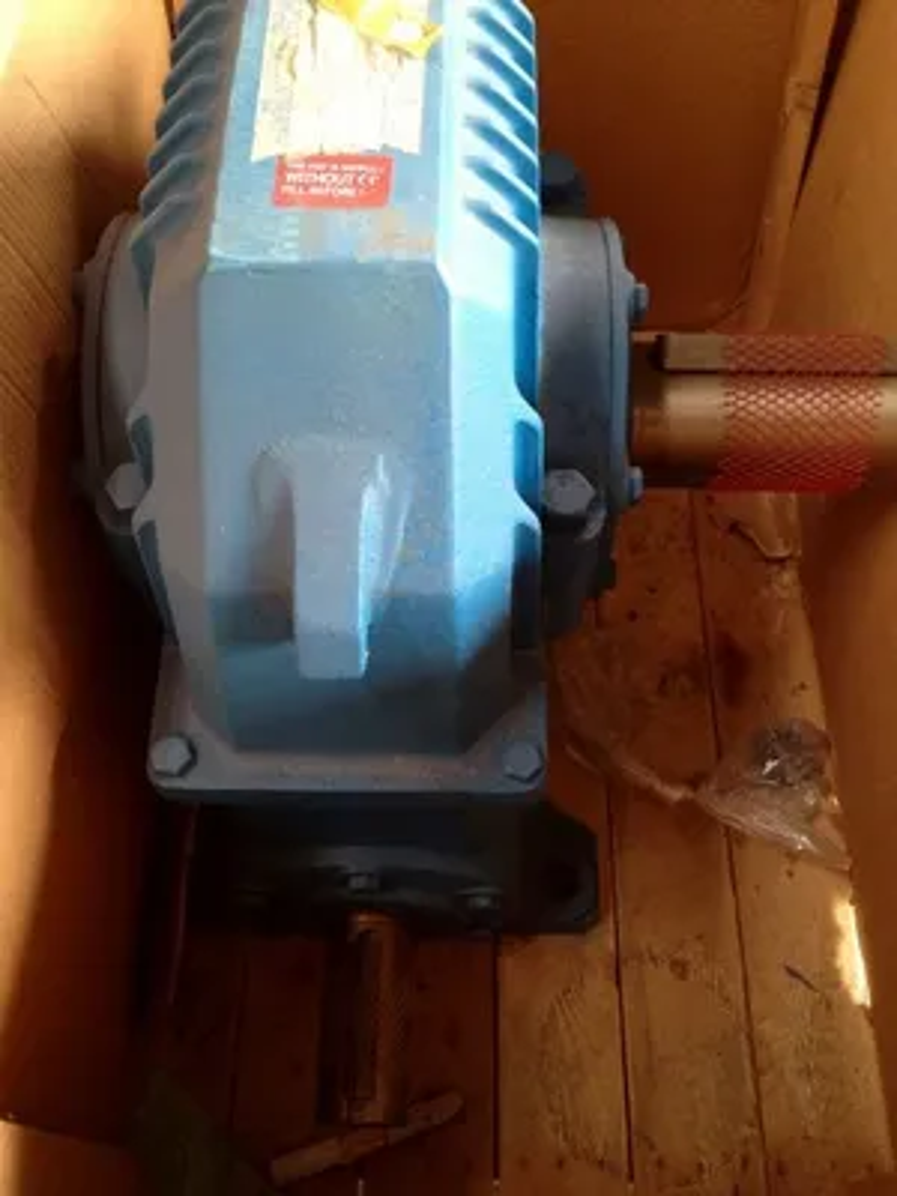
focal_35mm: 35
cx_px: 448
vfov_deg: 52.6
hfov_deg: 40.7
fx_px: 1209
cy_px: 598
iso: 200
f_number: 2.4
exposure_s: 1/20
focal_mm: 4.28
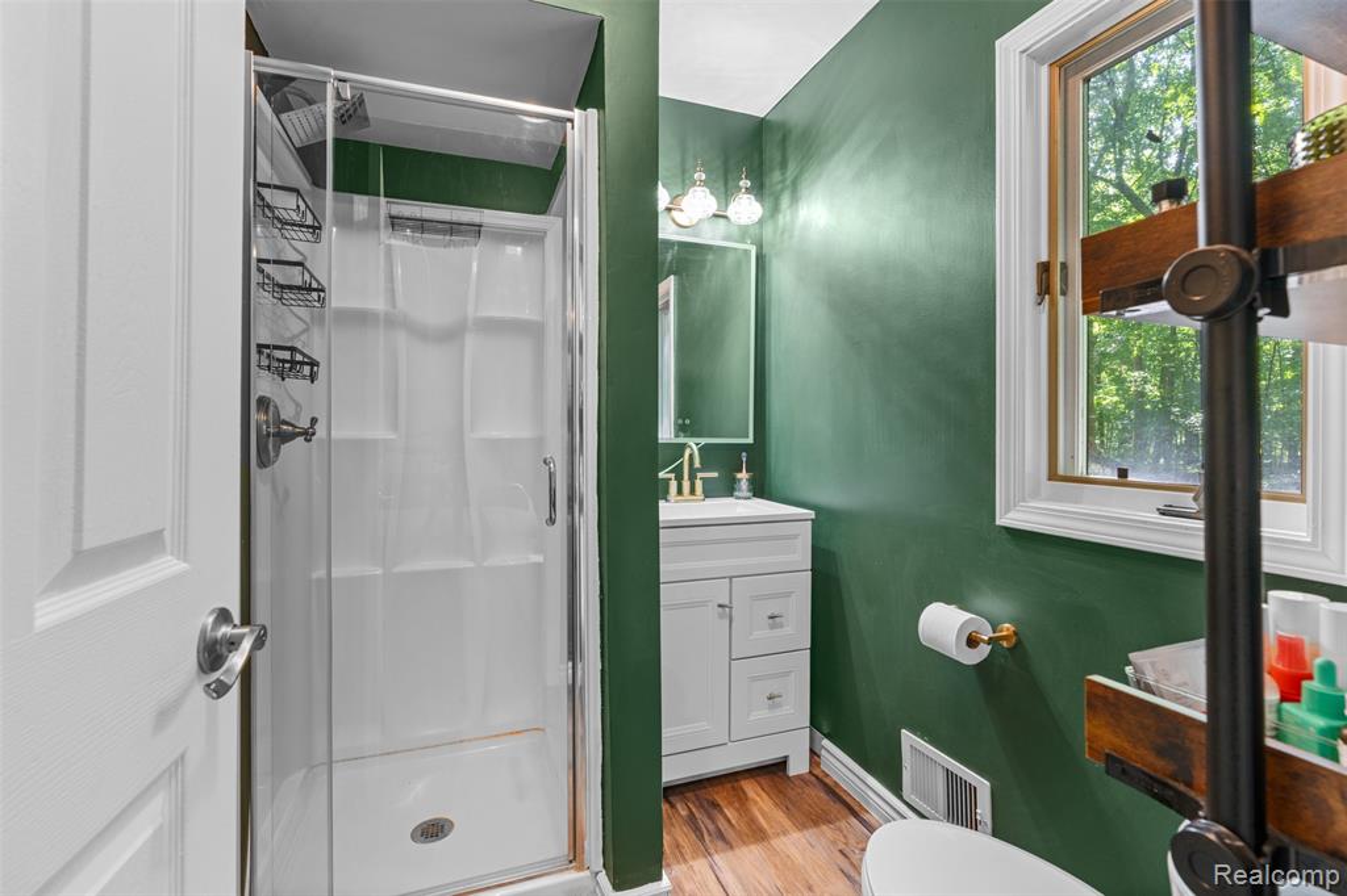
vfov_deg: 73.7
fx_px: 598
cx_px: 674
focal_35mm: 16
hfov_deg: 96.8
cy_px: 448
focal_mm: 16
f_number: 8
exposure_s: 1.6
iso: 400
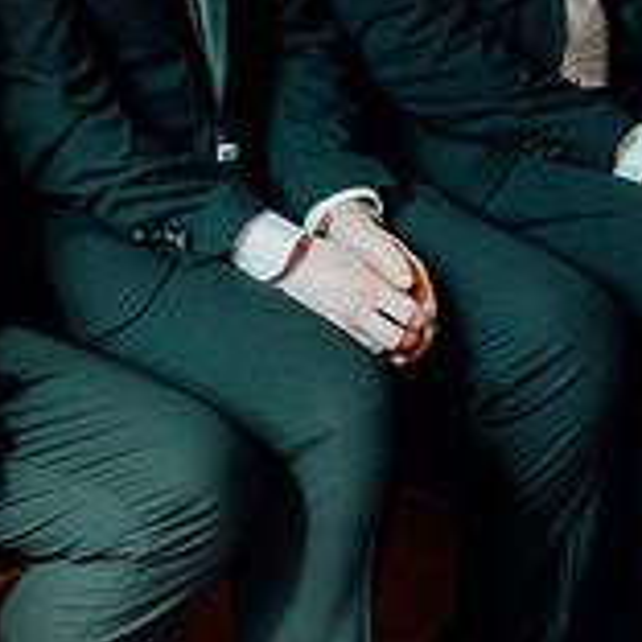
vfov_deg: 12.9
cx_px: -169
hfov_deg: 12.7
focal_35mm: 133
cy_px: -6
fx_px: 2791
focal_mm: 42
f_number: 3.5
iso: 1600
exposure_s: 1/200
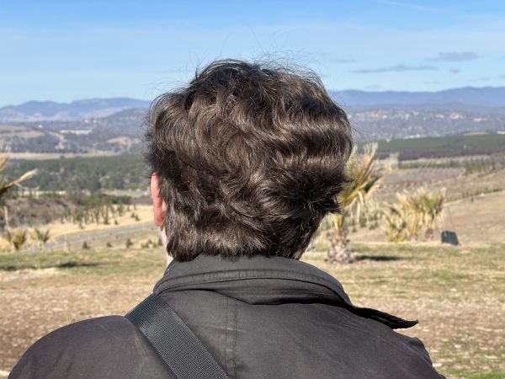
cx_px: 252
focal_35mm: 77
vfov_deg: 19.1
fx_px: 1123
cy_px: 190
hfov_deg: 25.3
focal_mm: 9
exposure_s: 1/576
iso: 32
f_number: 2.8
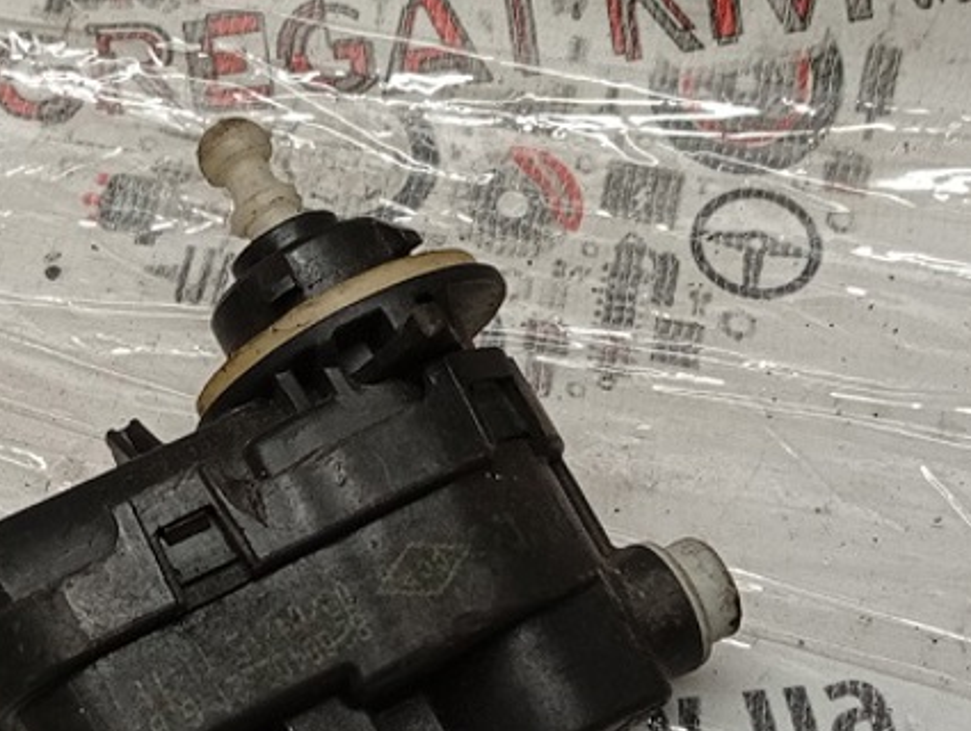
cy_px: 539
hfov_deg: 24.8
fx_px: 2191
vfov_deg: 18.8
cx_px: 305
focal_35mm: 78
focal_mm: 3.96
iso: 138
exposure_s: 1/50
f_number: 1.8
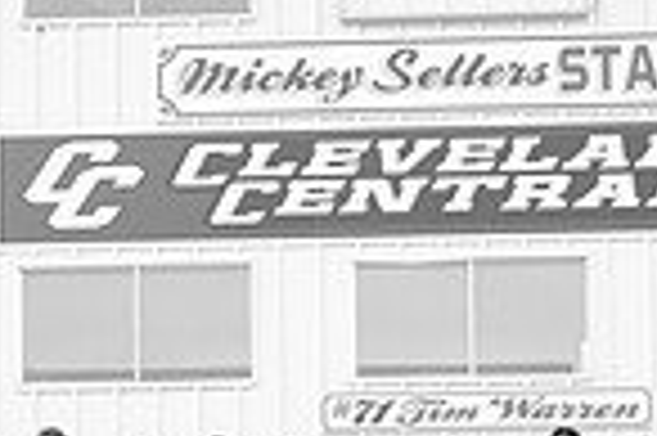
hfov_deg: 14.8
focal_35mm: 139
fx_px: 2534
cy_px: 578
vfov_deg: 9.7
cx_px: 266
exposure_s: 1/400
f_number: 3.6
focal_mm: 23
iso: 200
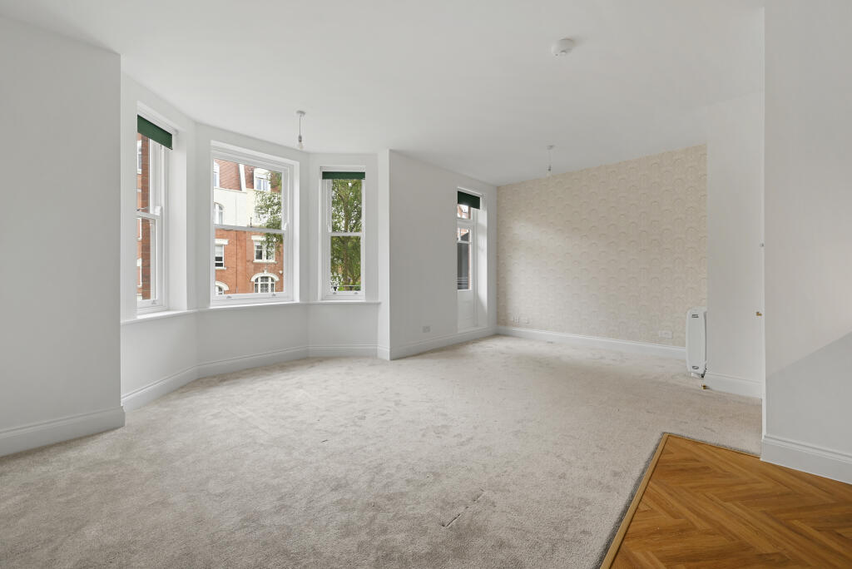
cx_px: 426
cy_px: 284
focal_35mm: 14
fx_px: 332
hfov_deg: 104.2
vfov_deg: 81.3
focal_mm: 14
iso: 250
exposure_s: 1/13
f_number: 8
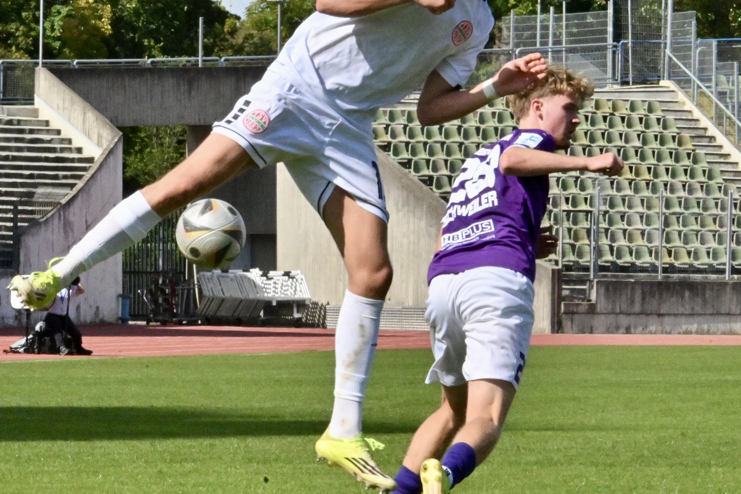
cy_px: 269
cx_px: 164
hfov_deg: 7.3
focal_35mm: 281
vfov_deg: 4.9
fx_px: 5783
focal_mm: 130
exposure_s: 1/1250
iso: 4500
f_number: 40
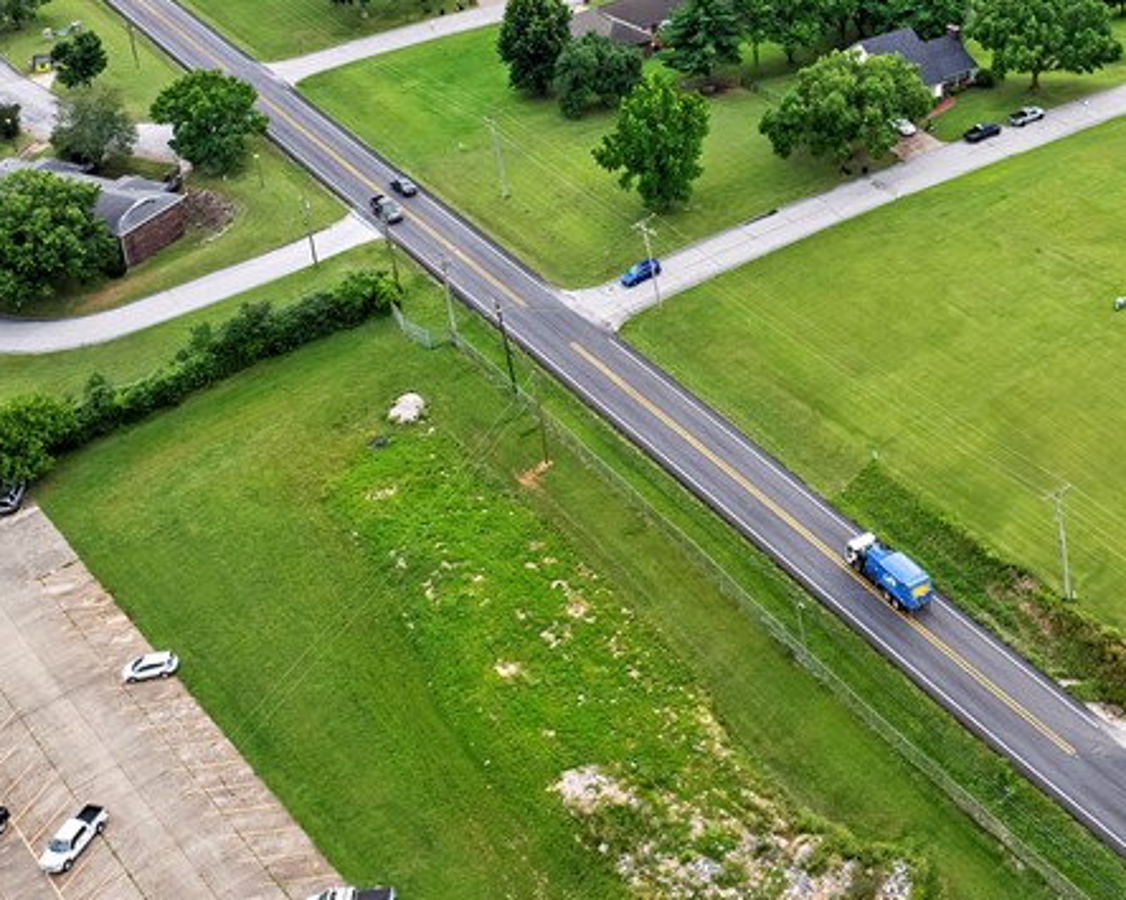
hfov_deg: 33.0
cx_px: 1009
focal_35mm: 54
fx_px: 1799
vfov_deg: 27.0
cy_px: 74
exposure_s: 1/1600
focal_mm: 12.29
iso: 210
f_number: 2.8
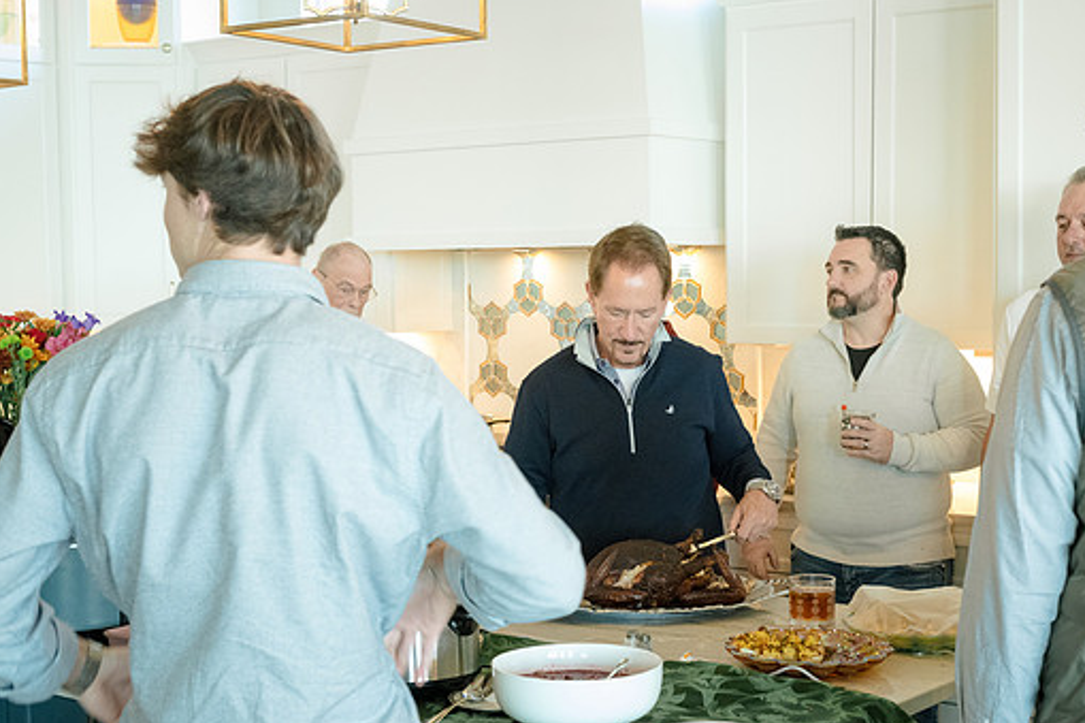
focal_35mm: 57
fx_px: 1717
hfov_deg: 35.0
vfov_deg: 23.8
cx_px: 601
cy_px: 379
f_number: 6.3
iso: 5000
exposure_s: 1/80
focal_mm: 50
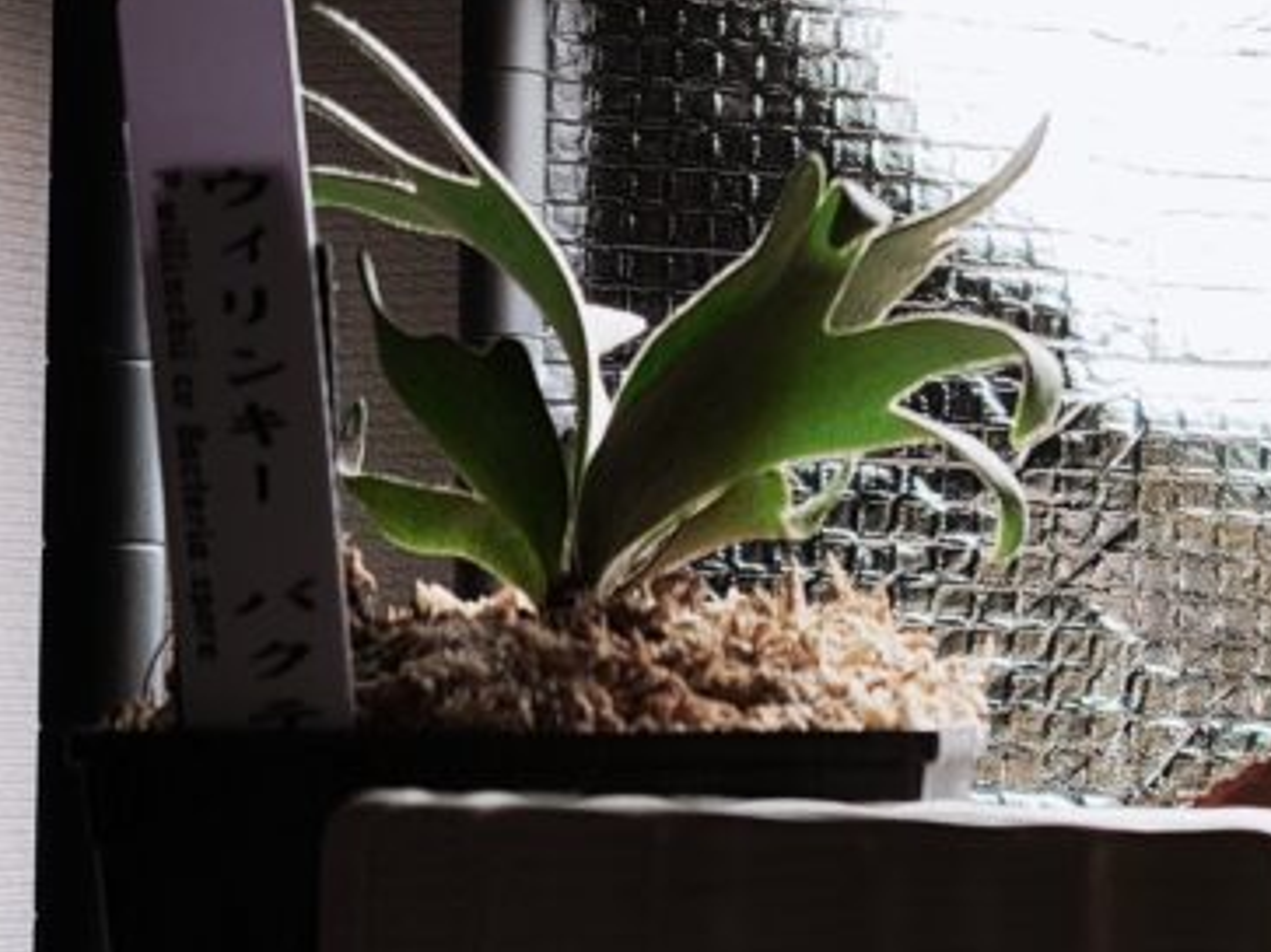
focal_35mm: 141
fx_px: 5175
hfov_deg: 13.5
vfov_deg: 10.5
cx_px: 1593
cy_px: 570
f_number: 2
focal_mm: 7.1
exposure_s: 1/140
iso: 50
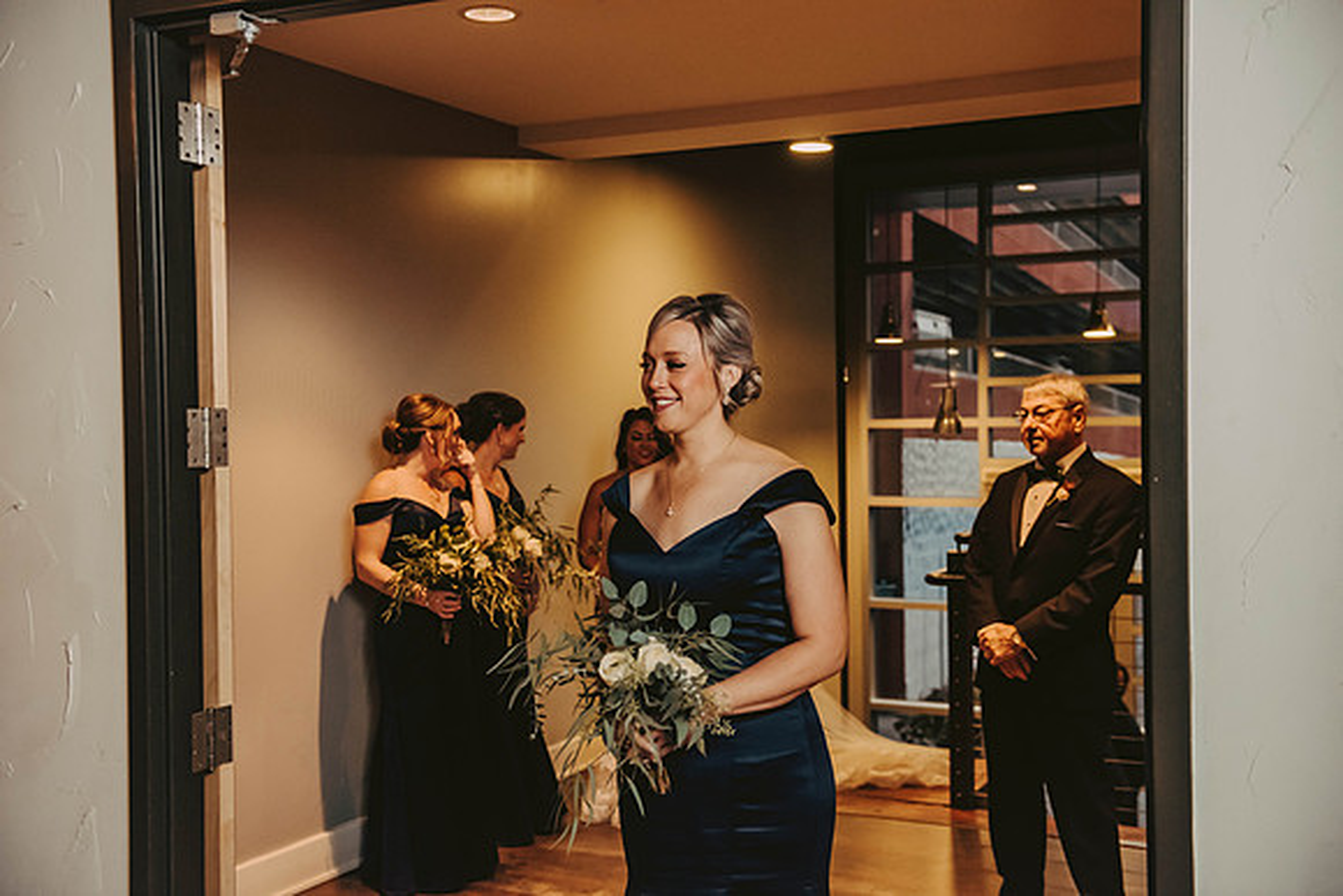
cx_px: 672
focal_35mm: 42
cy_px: 448
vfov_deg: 31.9
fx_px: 1567
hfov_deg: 46.4
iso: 2000
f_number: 3.2
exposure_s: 1/250
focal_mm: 42
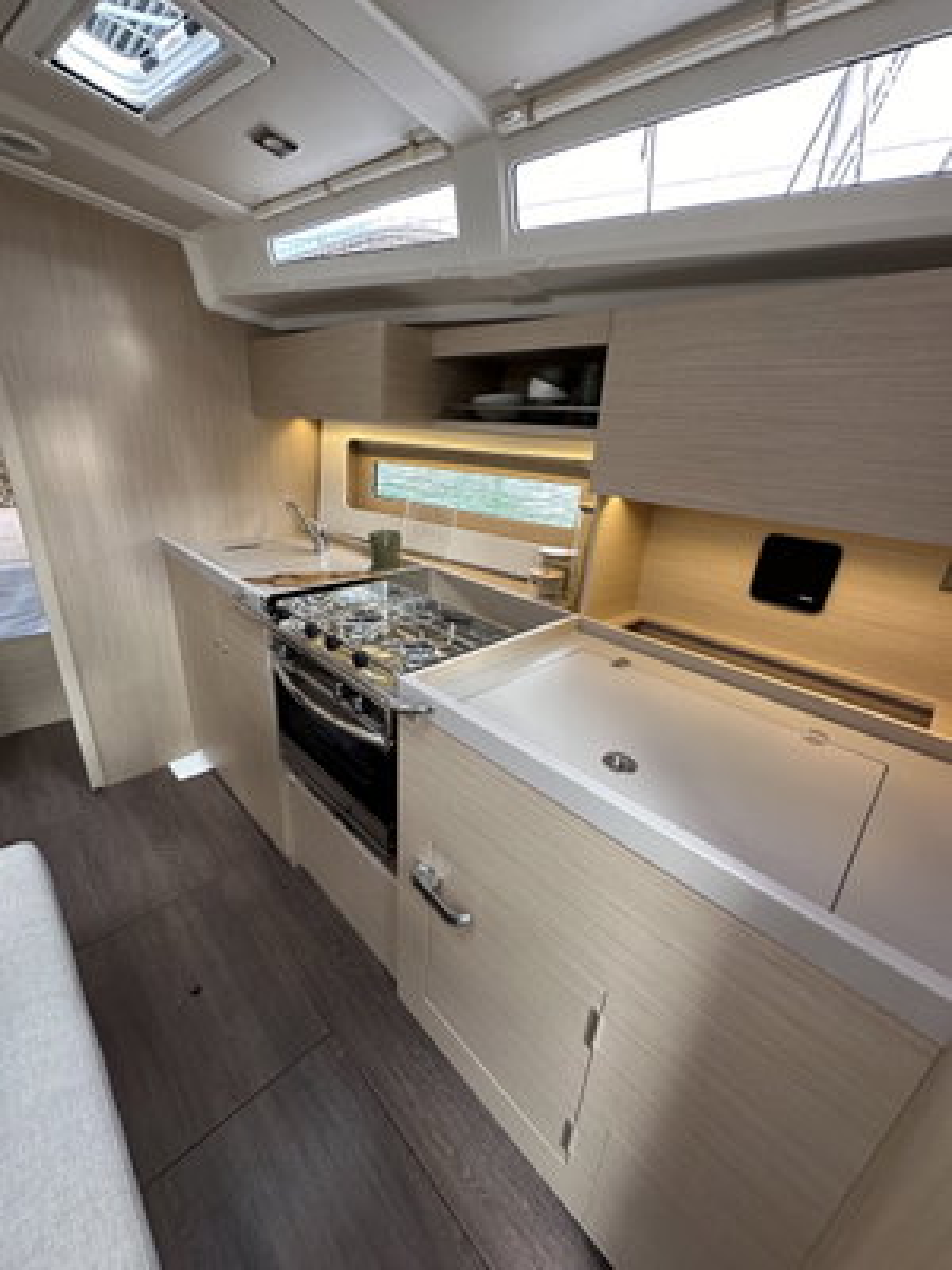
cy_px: 635
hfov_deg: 85.7
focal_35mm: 14
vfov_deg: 102.1
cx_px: 476
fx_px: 513
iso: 80
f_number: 2.2
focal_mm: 2.22
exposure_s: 1/99
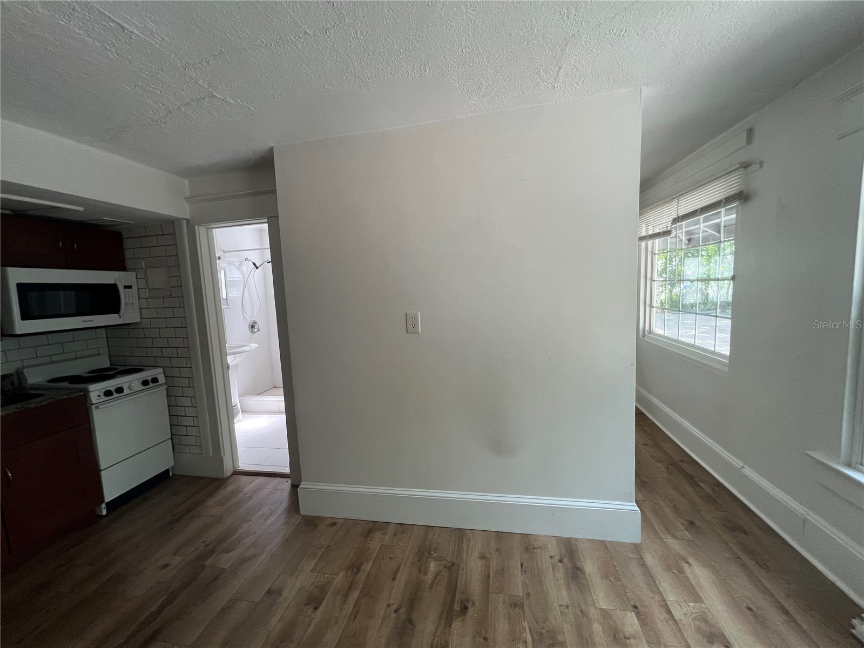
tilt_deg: -5.6
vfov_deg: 89.9
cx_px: 432
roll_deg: +2.3
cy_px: 324
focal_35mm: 13
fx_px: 324
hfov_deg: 106.2
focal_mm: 1.57
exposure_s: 1/99
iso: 200
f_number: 1.8
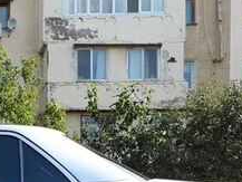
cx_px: -106
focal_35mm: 82
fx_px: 574
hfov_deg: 20.8
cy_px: 256
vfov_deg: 16.7
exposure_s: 1/482
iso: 40
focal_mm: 3.6
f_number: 1.9
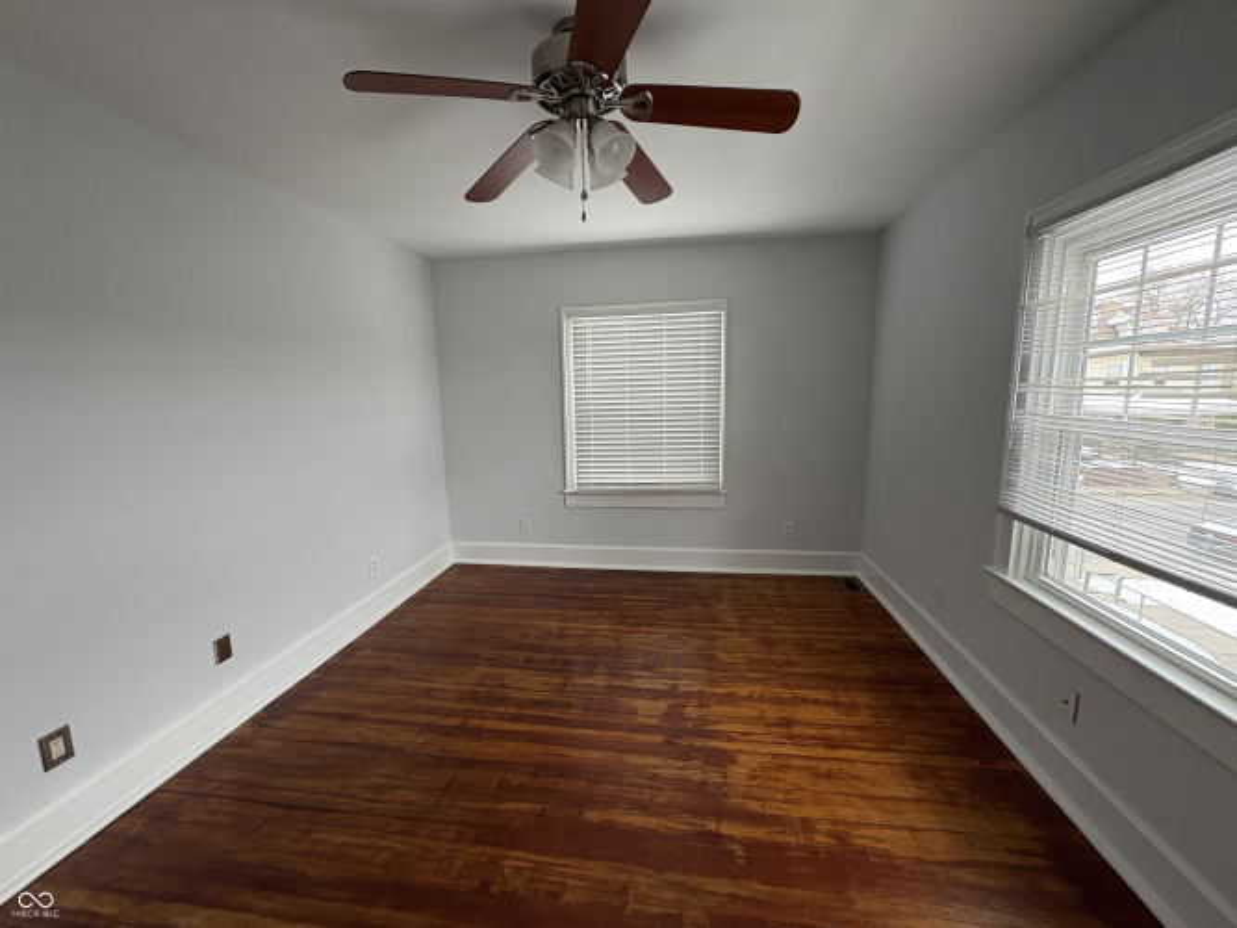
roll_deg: +1.9
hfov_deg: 102.1
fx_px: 500
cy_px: 464
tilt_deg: -8.6
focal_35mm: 14
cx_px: 618
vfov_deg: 85.7
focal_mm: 2.22
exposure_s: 1/99
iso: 200
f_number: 2.2
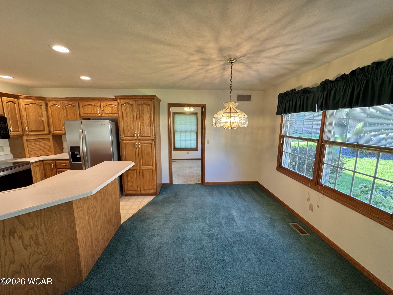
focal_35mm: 14
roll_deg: -0.1
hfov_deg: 102.1
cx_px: 196
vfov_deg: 85.7
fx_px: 159
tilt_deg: -9.1
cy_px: 148
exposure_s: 1/120
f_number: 2.2
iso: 200
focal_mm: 2.22
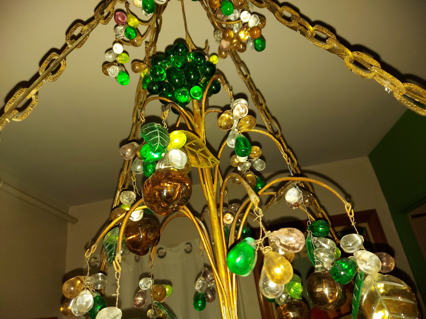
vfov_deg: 56.8
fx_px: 295
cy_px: 160
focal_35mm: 24
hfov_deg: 71.6
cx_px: 213
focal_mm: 5.23
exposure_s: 1/50
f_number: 1.8
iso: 250
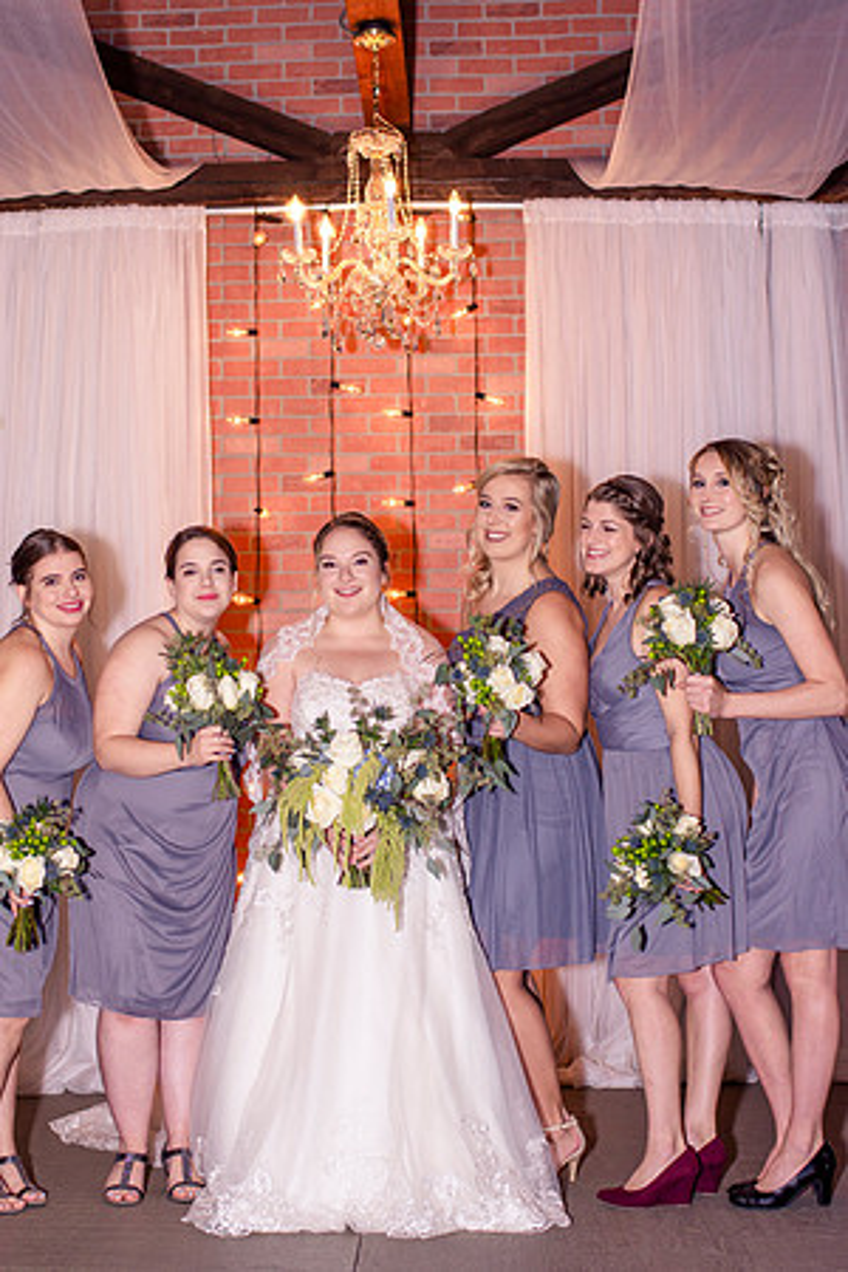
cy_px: 636
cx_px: 424
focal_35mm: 52
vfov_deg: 37.9
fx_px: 1855
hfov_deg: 25.8
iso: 250
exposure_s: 1/250
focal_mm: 35
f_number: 2.8
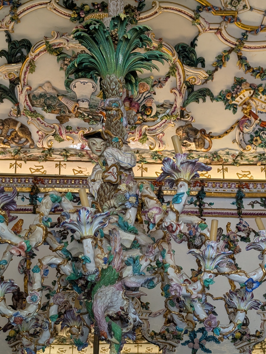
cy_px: 174
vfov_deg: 33.2
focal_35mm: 58
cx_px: 120
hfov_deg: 25.3
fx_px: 593
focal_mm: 6.9
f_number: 1.68
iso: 54
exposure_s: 1/100
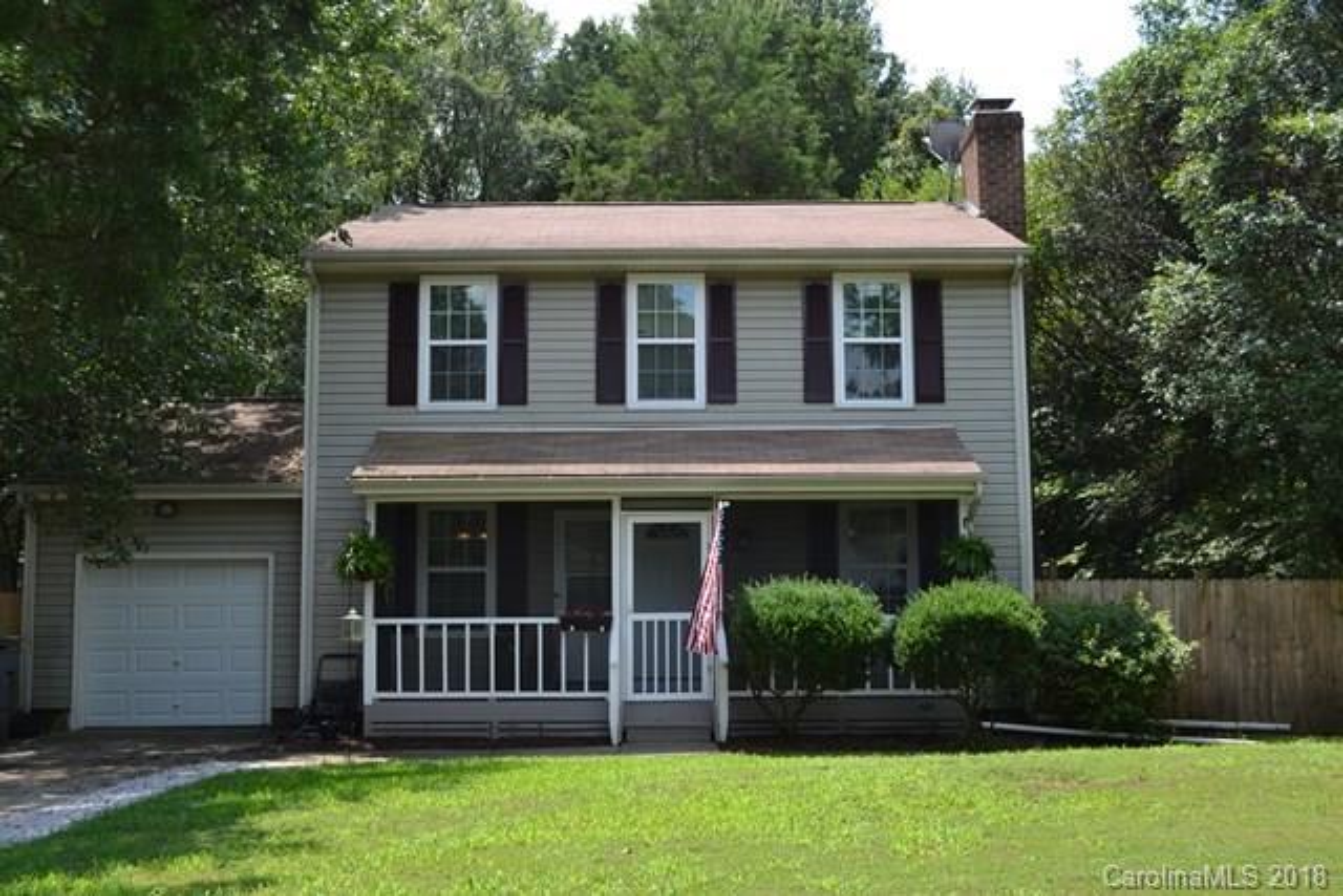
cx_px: 672
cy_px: 448
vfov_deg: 36.9
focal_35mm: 36
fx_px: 1343
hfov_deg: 53.1
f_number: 6.3
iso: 100
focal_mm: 24
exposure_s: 1/160
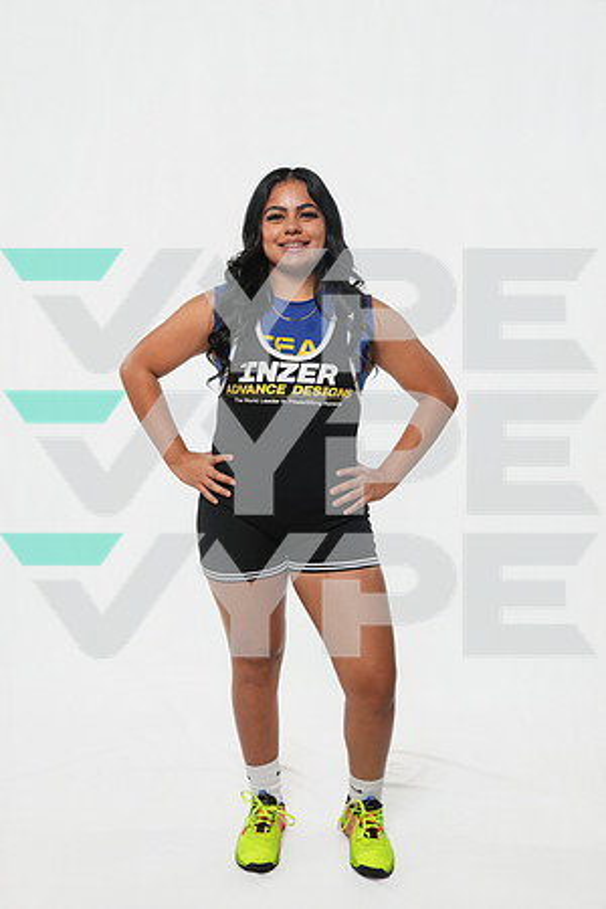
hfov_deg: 32.9
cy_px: 454
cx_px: 303
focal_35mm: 41
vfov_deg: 47.7
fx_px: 1028
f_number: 8
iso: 500
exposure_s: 1/125
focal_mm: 40.7
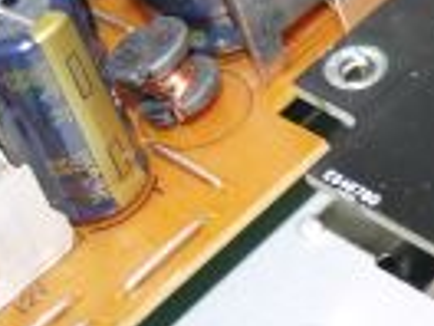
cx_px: 852
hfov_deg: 12.8
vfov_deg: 10.9
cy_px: 175
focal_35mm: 136
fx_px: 1705
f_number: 3.5
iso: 160
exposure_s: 1/60
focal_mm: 14
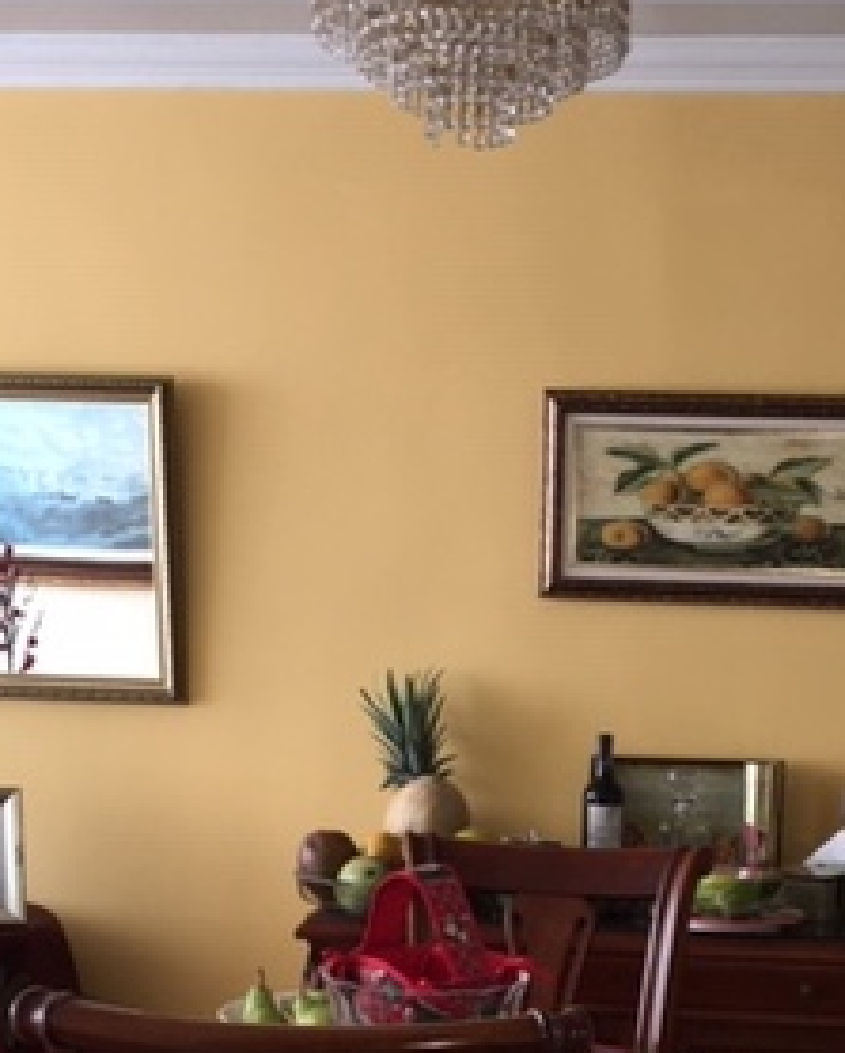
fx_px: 1904
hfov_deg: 24.9
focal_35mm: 61
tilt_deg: -10.5
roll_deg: -1.6
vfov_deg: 29.2
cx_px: 587
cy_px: 1023
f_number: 2.2
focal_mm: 4.15
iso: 32
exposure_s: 1/30
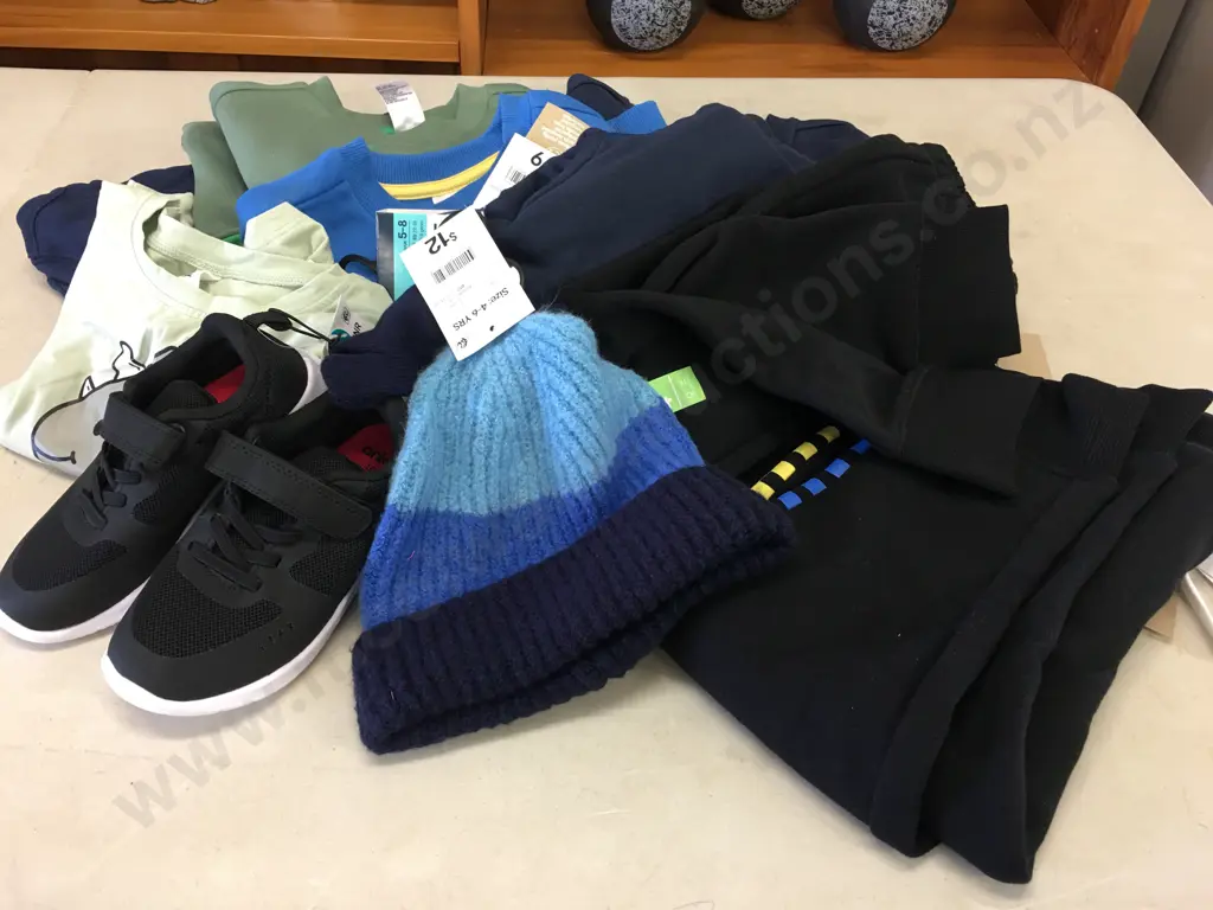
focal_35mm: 29
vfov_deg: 48.2
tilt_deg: -43.6
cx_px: 606
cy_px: 455
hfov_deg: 61.7
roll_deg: -4.0
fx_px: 1016
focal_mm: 4.15
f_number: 2.2
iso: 64
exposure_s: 1/17
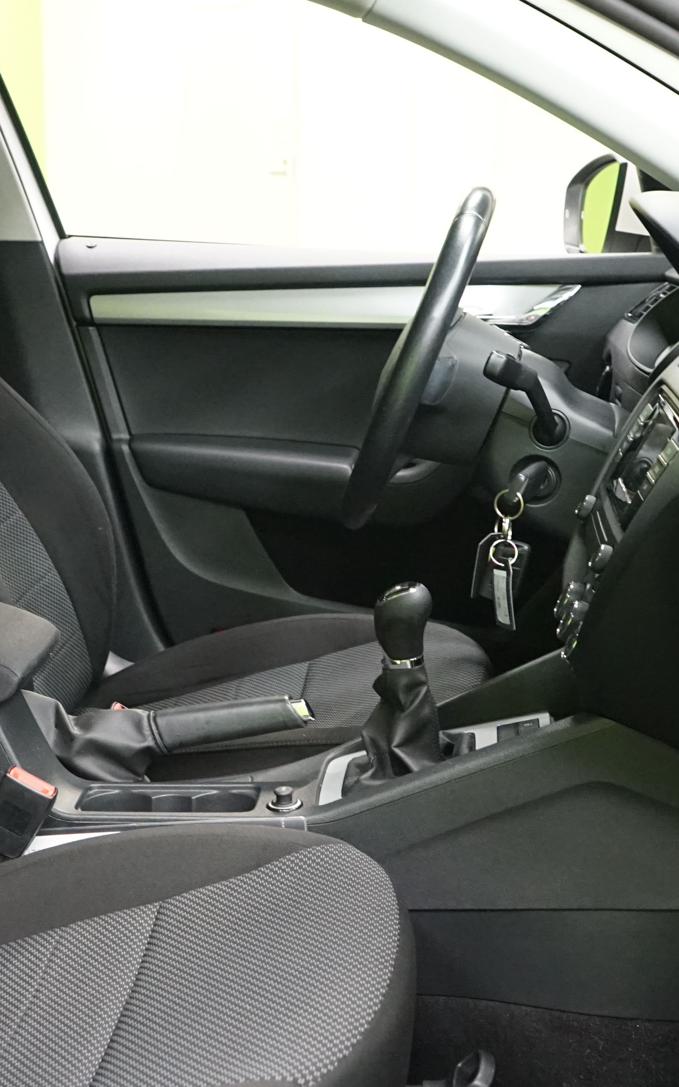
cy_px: 696
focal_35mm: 57
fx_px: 1688
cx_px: 221
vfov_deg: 35.4
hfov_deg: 22.6
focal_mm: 28
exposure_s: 1/50
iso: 4000
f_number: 5
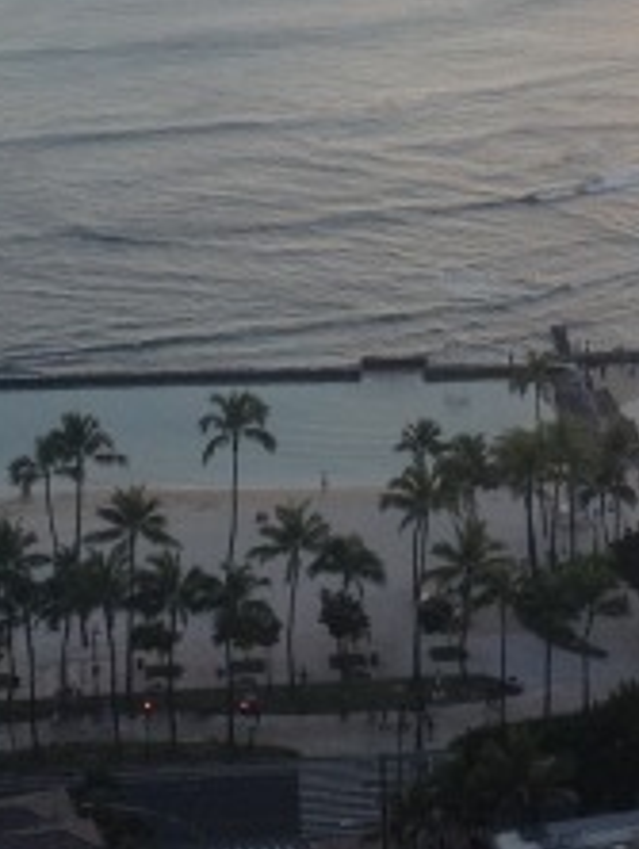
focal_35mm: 126
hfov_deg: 11.7
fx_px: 3095
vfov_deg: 15.4
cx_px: 585
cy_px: 11
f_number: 2.4
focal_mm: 4.28
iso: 50
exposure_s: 1/120
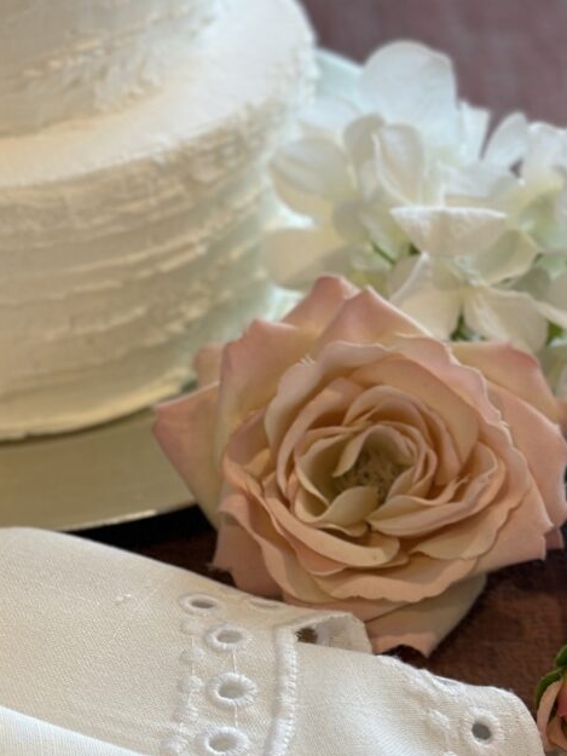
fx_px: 2576
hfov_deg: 12.5
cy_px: 579
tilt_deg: -36.6
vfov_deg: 16.6
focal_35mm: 118
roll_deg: +1.1
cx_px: 92
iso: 64
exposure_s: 1/122
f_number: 1.78
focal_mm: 6.86
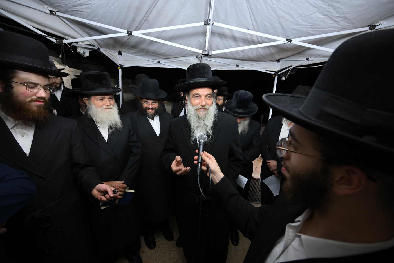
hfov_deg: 104.3
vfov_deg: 81.2
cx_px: 197
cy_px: 132
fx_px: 153
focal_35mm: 14
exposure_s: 1/200
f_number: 5
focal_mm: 14
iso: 640
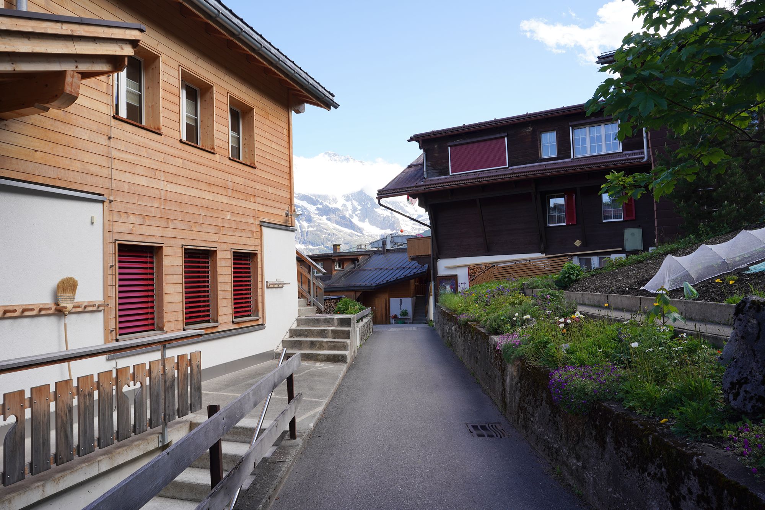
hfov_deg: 73.7
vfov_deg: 53.1
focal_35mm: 24
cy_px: 255
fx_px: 510
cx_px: 382
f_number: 8
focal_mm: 24
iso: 100
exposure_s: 1/100
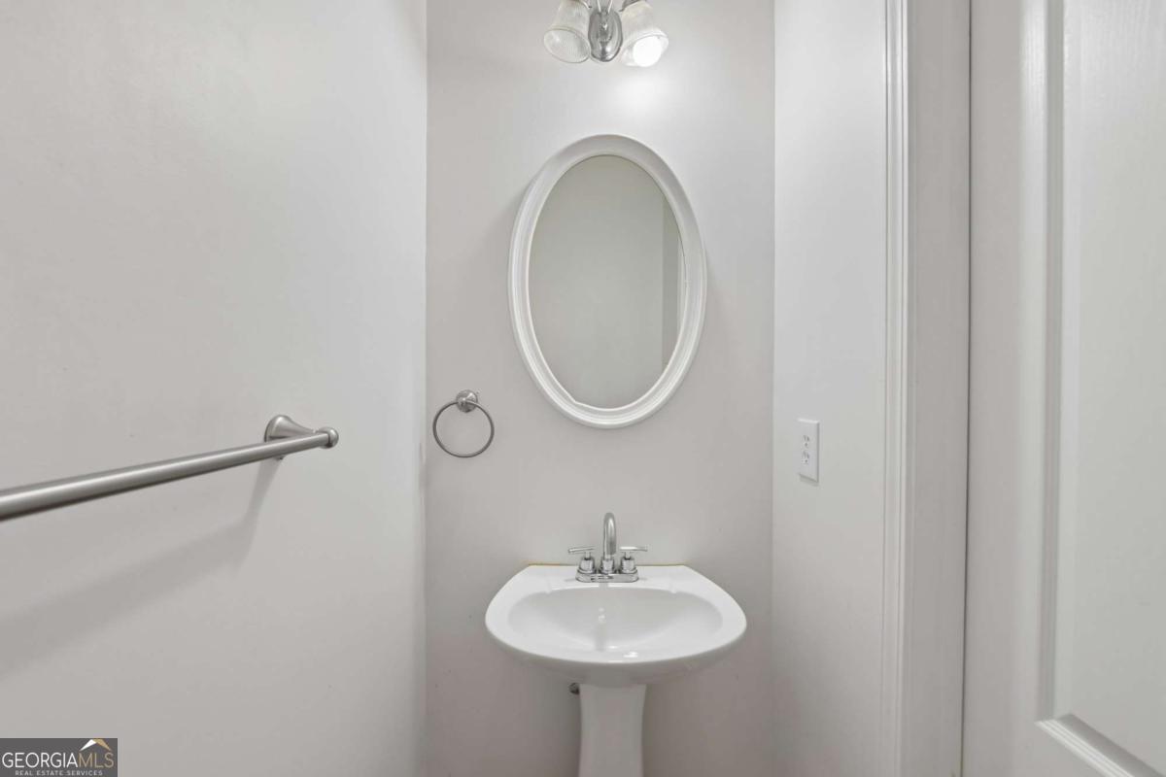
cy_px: 388
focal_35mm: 14
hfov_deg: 104.3
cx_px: 583
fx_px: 453
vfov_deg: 81.2
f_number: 8
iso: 400
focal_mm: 14
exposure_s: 1/40
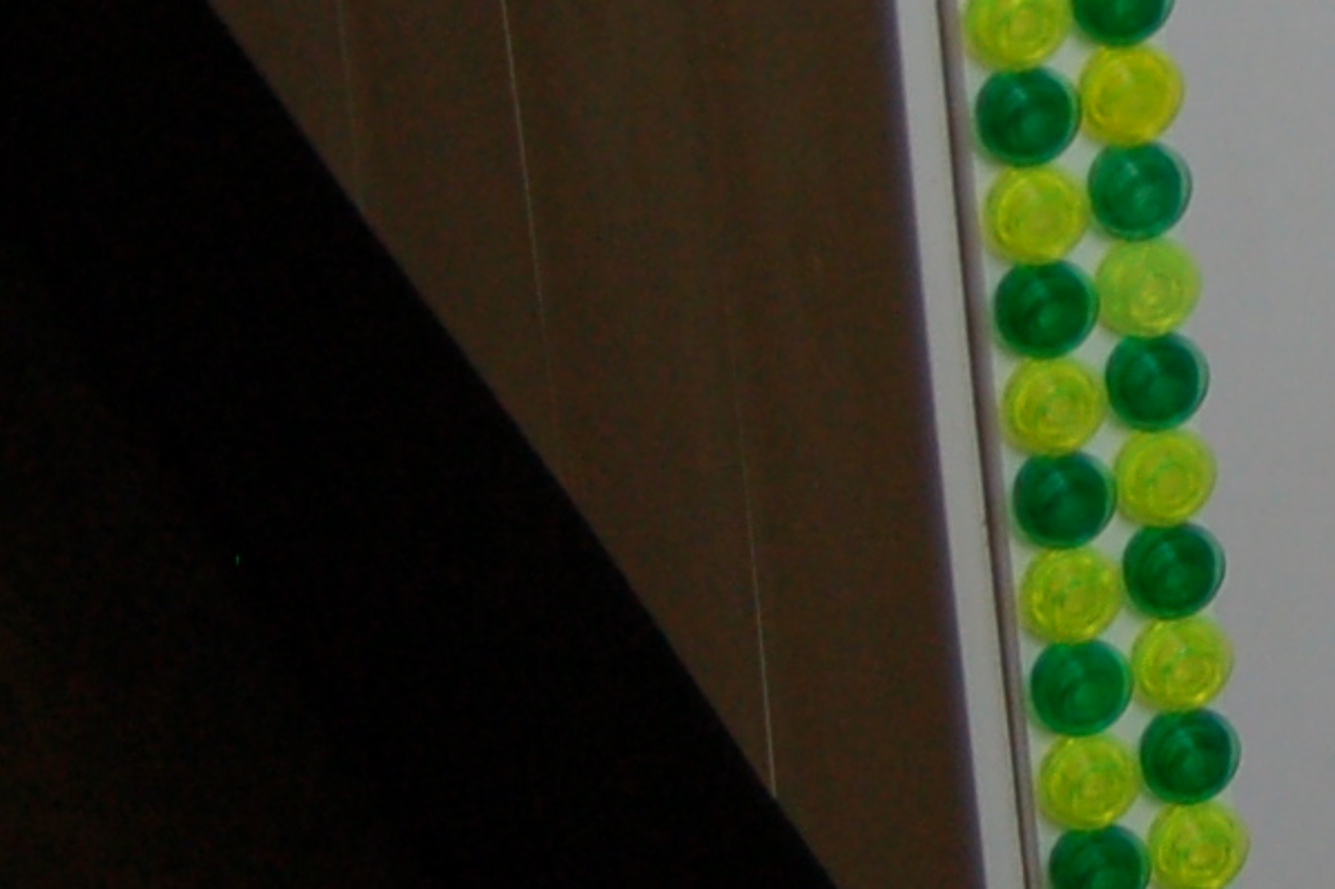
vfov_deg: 4.8
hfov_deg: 7.0
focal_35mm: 286
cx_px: 2438
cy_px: -350
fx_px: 10602
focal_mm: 38
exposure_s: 1/80
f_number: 4.8
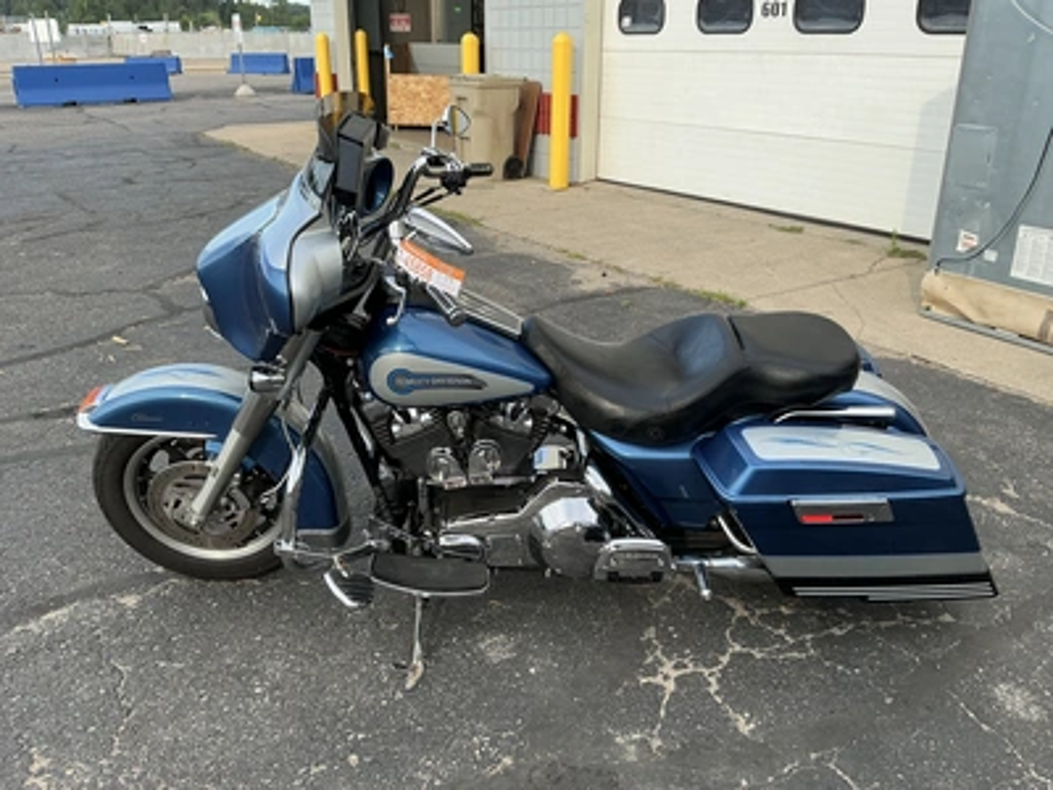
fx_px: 852
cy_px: 395
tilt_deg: -21.6
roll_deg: -2.2
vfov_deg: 49.7
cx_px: 526
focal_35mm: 28
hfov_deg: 63.4
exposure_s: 1/340
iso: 25
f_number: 1.8
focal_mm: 3
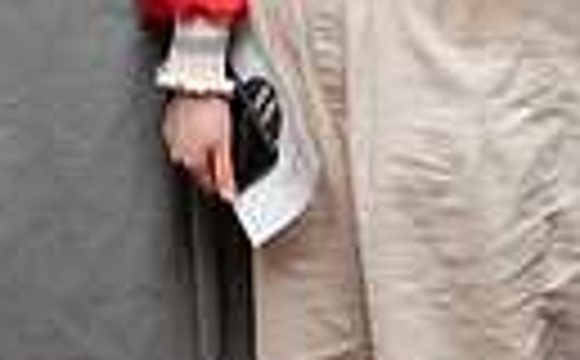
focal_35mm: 161
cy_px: -214
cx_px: -261
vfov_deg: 7.9
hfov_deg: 12.5
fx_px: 2539
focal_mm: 35
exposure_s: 1/125
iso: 2000
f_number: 5.6
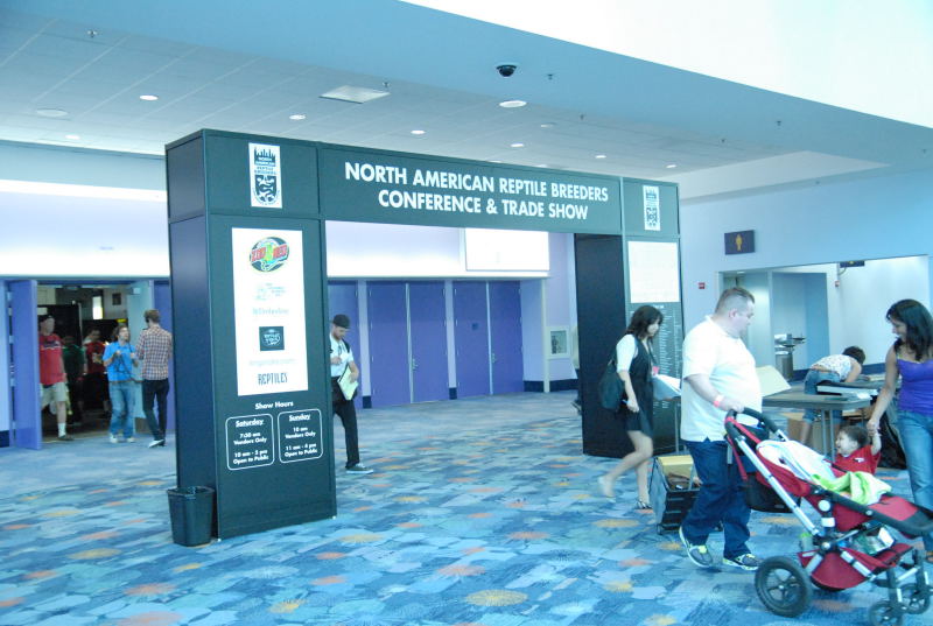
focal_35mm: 36
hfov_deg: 53.0
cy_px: 313
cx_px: 466
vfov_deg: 37.0
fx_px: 935
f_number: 4
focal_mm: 24
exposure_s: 1/60
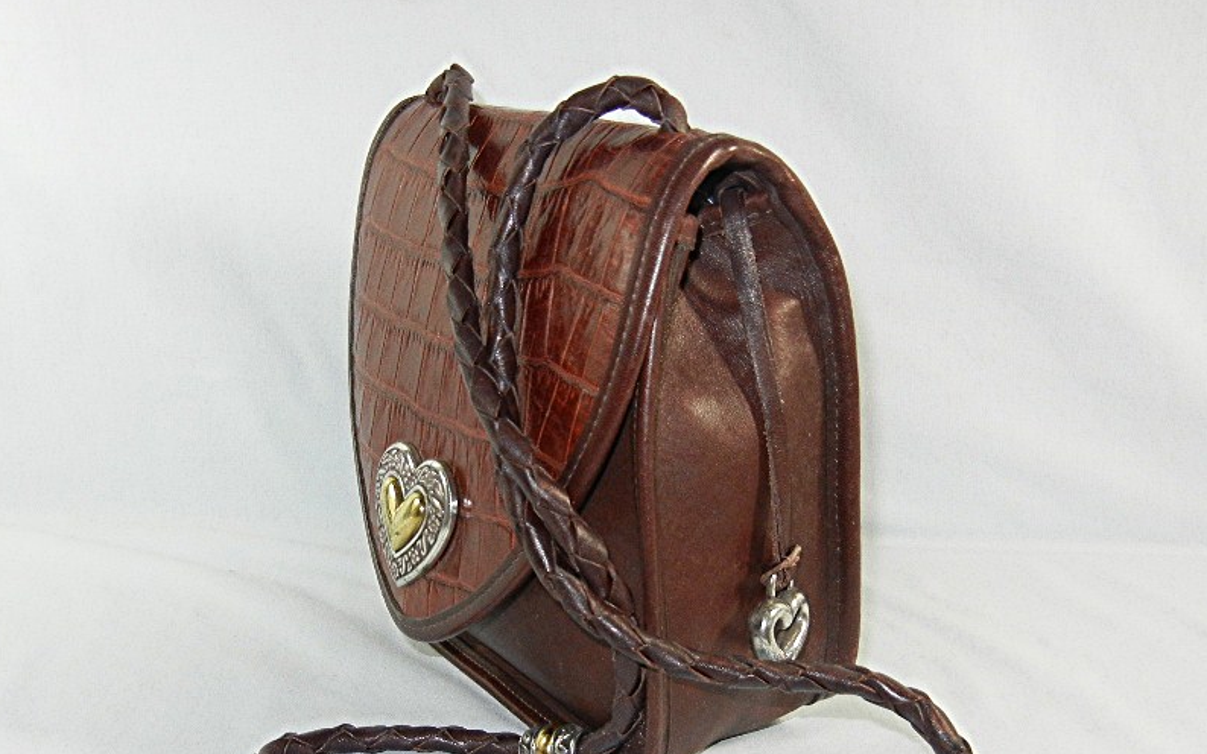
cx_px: 543
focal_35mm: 41
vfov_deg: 30.8
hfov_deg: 48.1
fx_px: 1348
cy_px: 550
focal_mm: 5.4
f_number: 3.5
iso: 200
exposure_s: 1/30
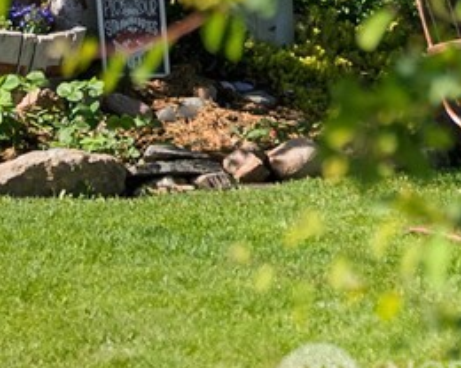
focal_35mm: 259
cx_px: -797
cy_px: -547
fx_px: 3540
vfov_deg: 5.7
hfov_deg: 6.9
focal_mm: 42.4
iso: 400
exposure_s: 1/2500
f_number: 2.8
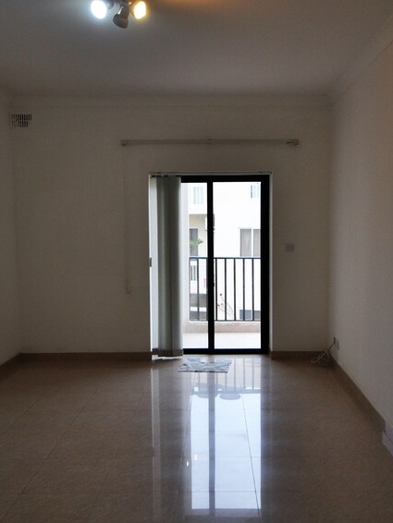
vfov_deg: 54.1
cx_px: 221
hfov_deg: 41.9
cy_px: 258
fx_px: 512
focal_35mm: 34
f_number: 5
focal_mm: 13
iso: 400
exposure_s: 1/60
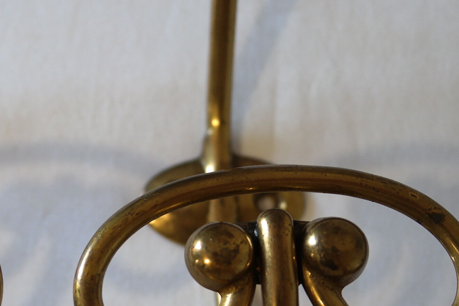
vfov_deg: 19.9
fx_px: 854
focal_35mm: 67
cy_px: 272
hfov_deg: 29.0
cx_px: 54
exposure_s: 1/50
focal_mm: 20
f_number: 3.5
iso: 200
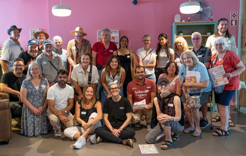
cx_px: 117
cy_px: 76
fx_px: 227
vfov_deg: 37.9
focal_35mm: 34
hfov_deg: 56.8
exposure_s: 1/80
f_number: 4.5
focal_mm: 30.4
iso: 5000
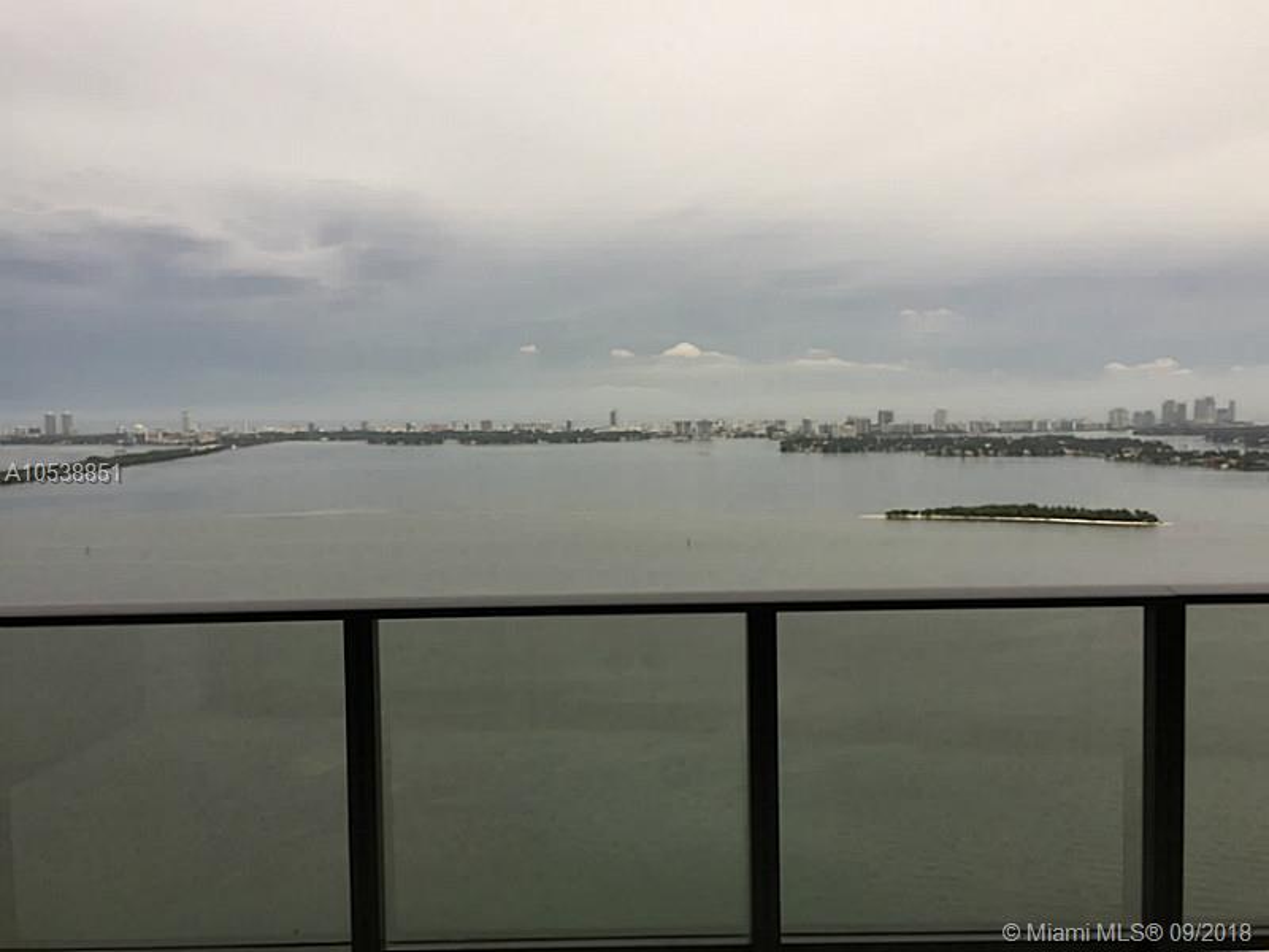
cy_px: 476
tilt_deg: -2.6
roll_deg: -0.4
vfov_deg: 48.2
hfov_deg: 61.7
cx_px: 634
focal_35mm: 29
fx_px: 1063
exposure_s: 1/3968
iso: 32
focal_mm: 4.15
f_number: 2.2
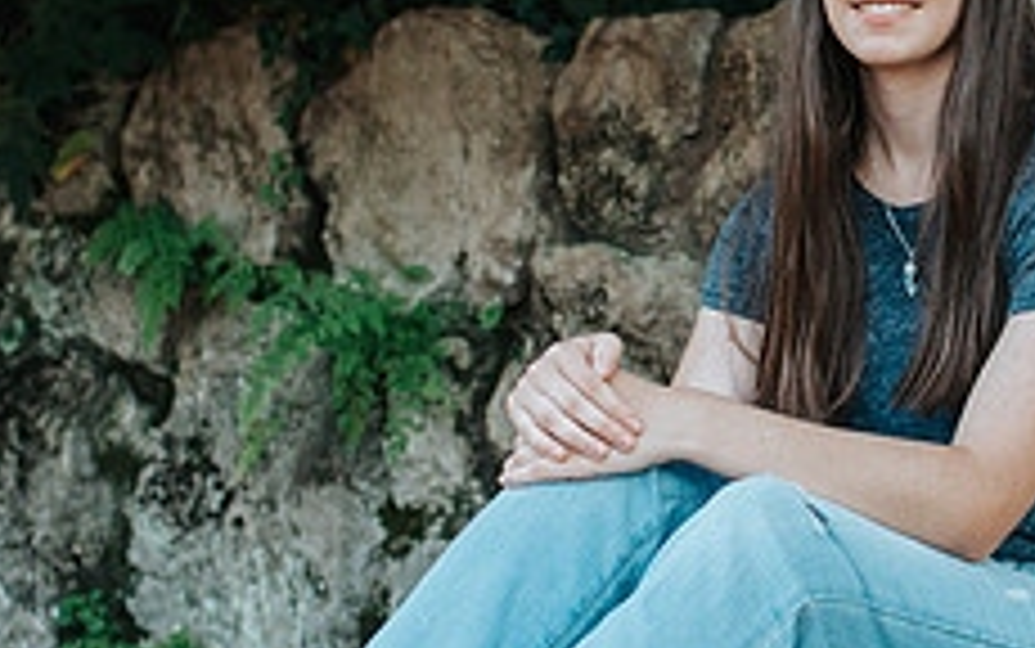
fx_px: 2879
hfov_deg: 19.9
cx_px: 977
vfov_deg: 12.8
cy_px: 242
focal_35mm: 102
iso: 720
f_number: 2.8
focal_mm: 35
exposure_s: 1/500
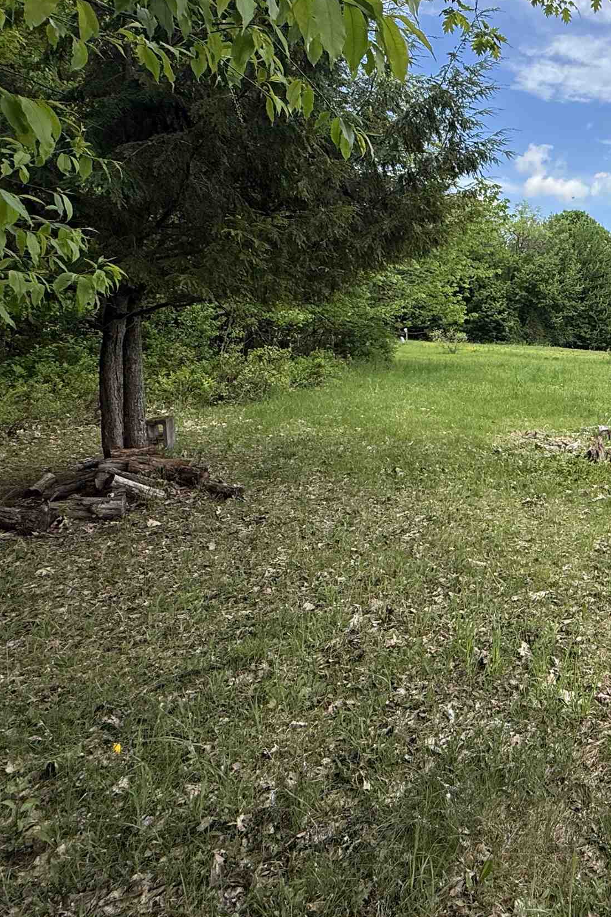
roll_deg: +2.1
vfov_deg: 65.9
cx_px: 625
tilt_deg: -1.5
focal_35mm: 27
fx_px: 688
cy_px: 320
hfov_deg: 41.1
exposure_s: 1/1464
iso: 50
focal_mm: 2.22
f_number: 2.2
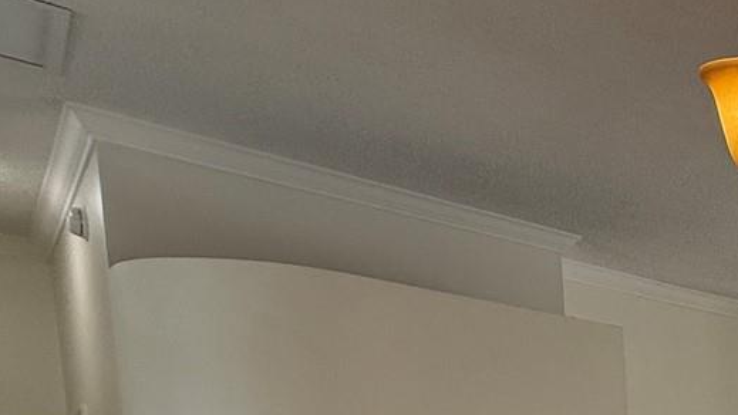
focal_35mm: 47
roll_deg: +0.5
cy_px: 642
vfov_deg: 21.1
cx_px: 1066
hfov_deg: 29.6
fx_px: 920
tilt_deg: -5.3
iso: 80
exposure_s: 1/120
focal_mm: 2.22
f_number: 2.2
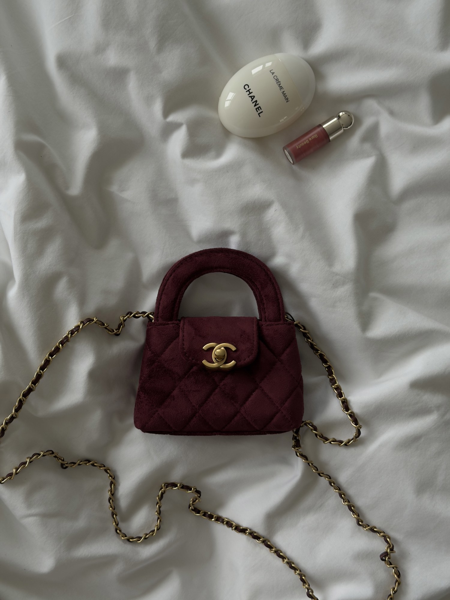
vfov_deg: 39.7
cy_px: 300
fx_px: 832
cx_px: 225
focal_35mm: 48
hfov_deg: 30.3
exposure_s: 1/261
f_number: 1.78
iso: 64
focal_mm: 6.76
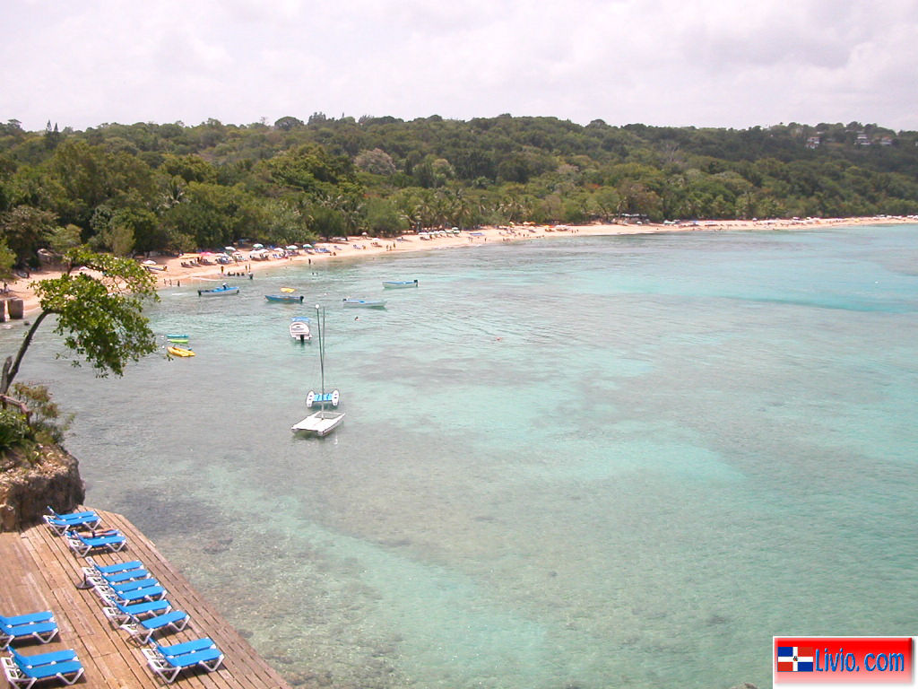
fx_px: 981
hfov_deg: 50.1
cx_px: 459
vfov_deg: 38.7
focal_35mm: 37
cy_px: 344
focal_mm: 5.6
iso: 100
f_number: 2.7
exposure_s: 1/1510
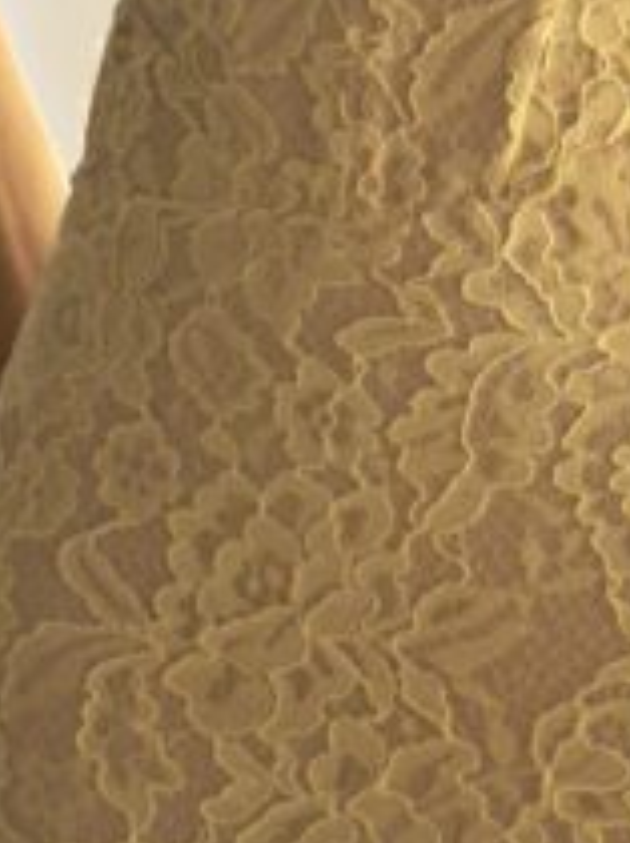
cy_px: -187
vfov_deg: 8.0
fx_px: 5933
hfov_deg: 6.1
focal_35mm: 244
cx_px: 620
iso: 50
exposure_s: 1/43
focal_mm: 6.76
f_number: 1.78
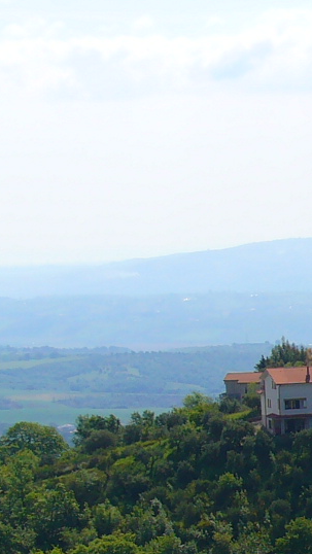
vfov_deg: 12.2
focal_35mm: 175
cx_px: 701
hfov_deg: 6.6
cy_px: 561
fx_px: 2571
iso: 64
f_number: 6.2
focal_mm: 8.9
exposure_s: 1/320
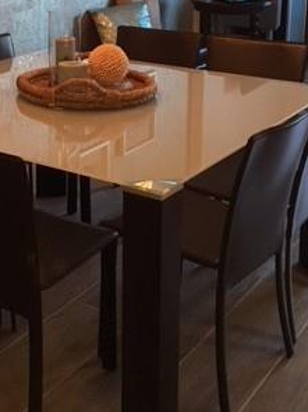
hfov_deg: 22.6
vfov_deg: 29.4
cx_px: 20
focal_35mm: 63
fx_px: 748
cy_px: 34
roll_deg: -0.1
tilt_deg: -10.6
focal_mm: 4.15
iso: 125
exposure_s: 1/30
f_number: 2.2
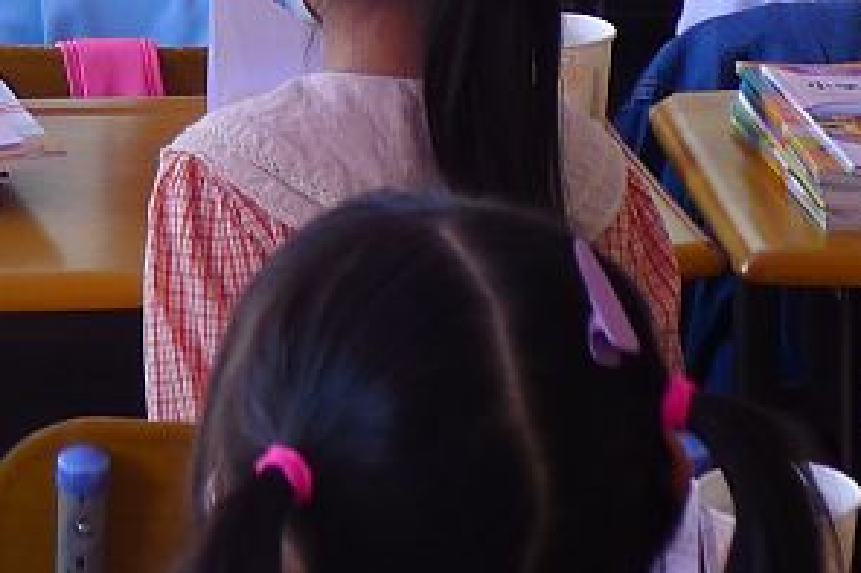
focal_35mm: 203
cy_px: -537
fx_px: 4852
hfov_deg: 10.1
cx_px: 253
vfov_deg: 6.6
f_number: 2.8
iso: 100
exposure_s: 1/30
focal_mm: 10.7
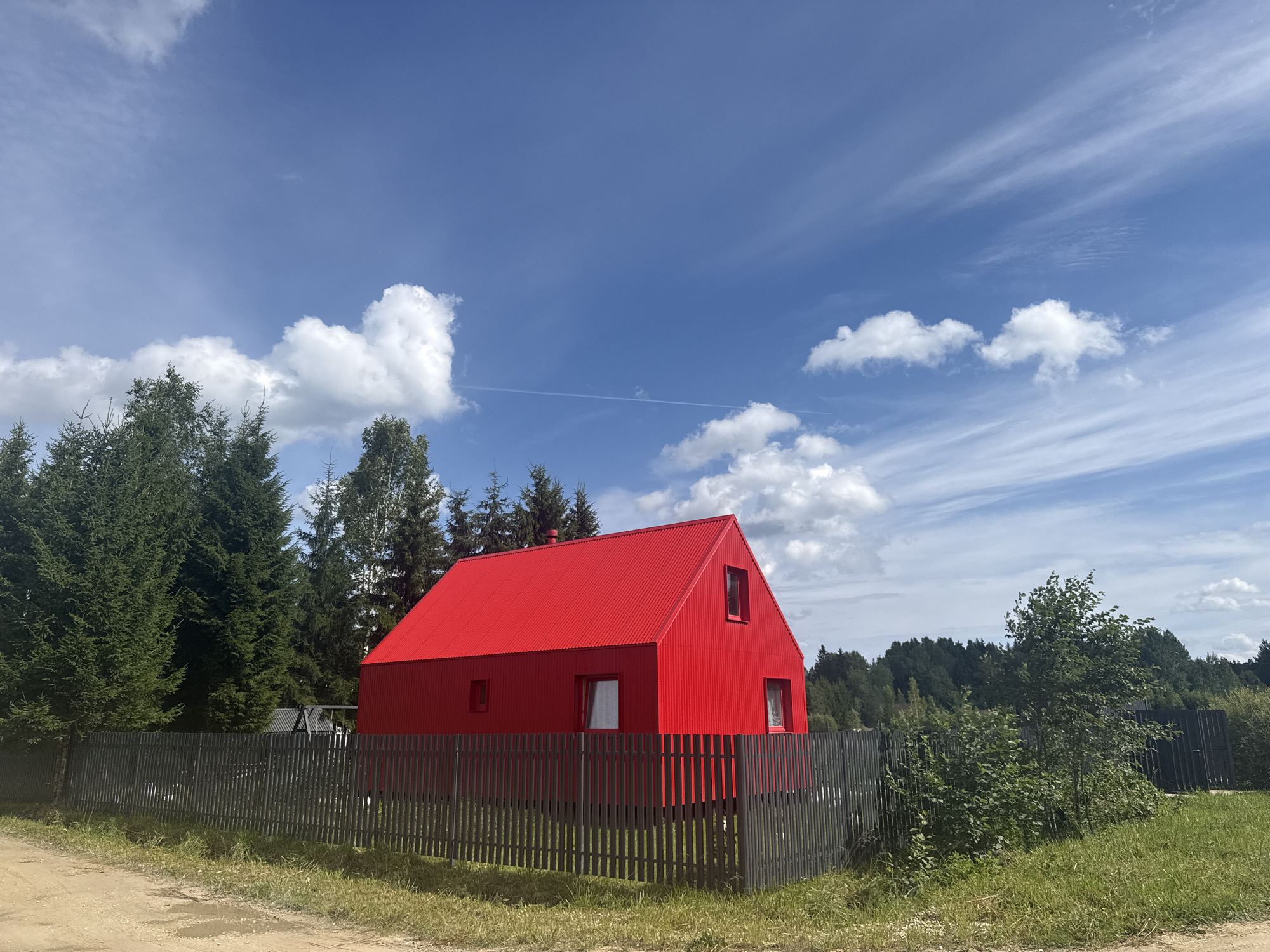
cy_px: 476
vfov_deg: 56.8
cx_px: 635
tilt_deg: +14.9
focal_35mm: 24
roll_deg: +0.2
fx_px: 881
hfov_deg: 71.6
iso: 80
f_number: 1.78
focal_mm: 6.76
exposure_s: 1/7353
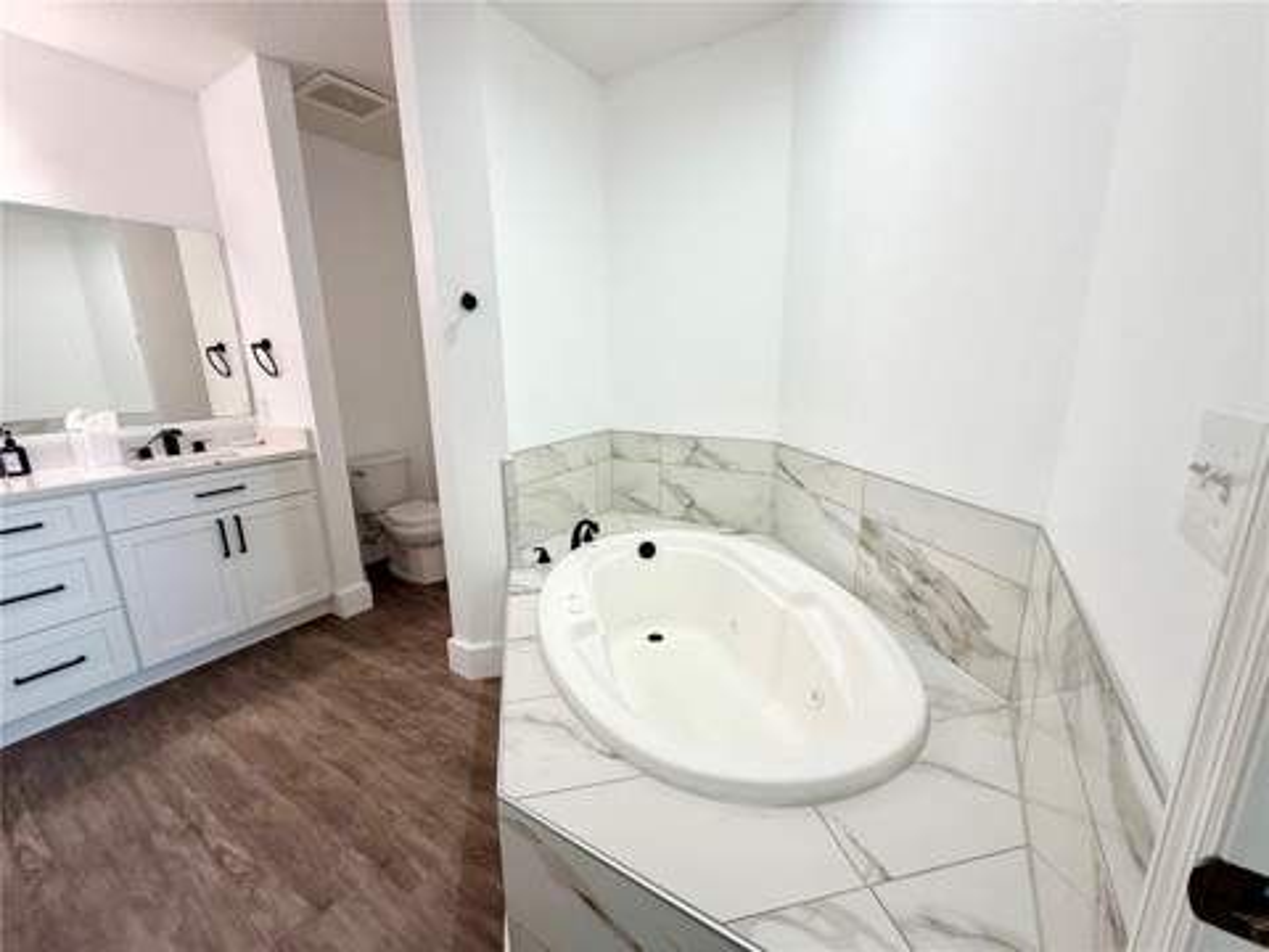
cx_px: 634
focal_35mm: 14
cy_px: 476
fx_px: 513
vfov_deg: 85.7
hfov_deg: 102.1
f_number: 2.2
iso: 160
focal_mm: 2.22
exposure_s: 1/120
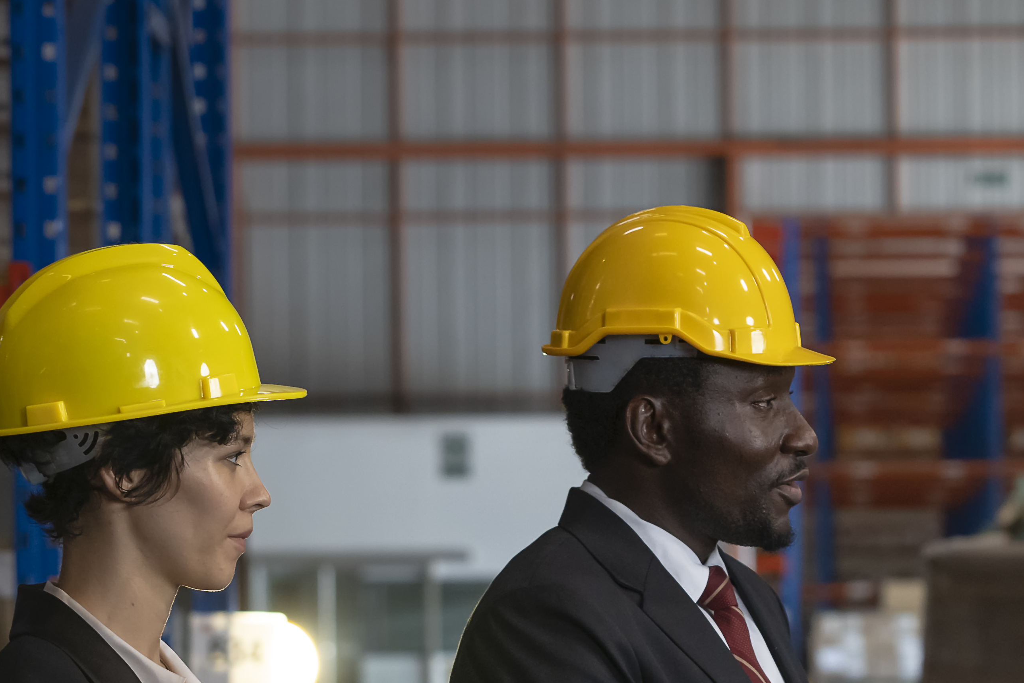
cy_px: 685
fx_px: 4636
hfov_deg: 12.5
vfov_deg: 8.4
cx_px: 898
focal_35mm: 163
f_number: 4
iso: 2000
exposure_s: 1/320
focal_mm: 70
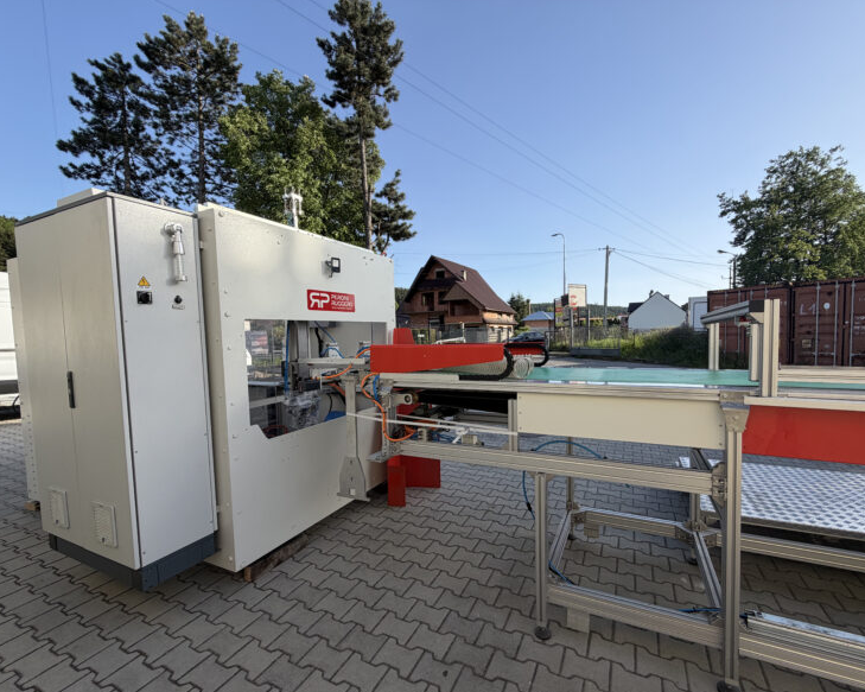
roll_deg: +0.8
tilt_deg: -3.0
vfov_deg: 84.0
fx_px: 384
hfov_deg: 96.7
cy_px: 354
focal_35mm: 15
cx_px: 460
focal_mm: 2.22
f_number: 2.2
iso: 40
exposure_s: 1/770
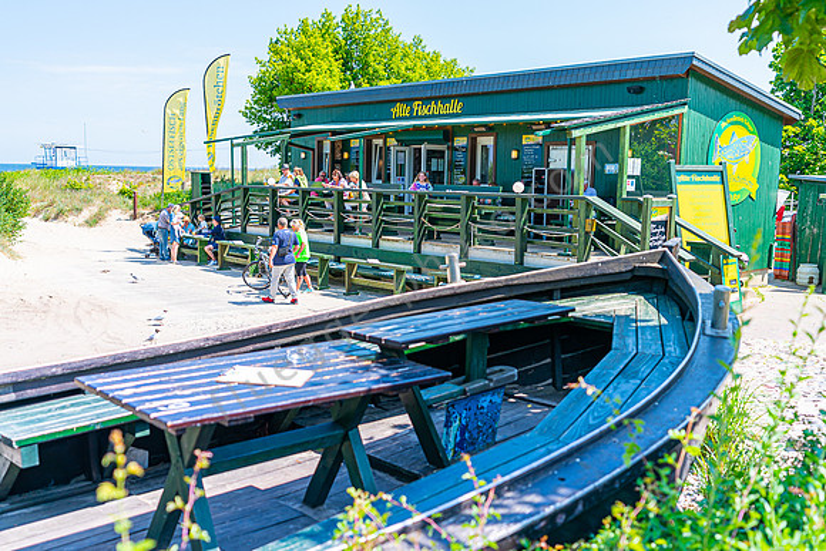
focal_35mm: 35
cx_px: 413
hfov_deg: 54.4
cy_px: 276
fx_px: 803
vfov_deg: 37.9
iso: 100
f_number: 2.8
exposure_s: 1/640
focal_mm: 35
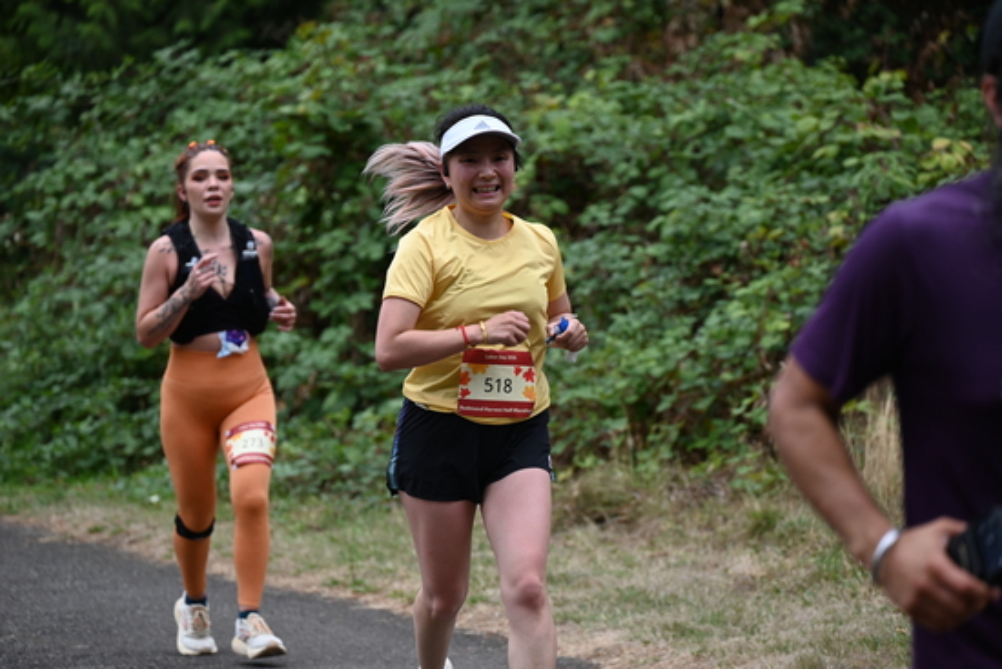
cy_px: 334
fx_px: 5568
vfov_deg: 6.9
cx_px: 501
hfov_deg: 10.3
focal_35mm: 200
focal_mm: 200
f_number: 6.3
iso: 400
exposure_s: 1/500
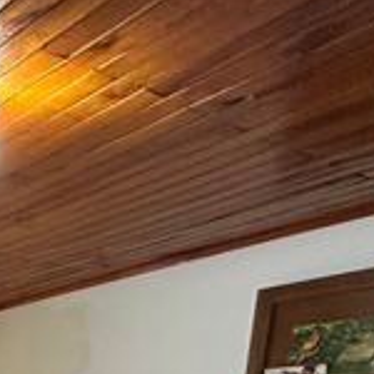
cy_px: 593
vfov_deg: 23.4
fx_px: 672
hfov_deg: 24.0
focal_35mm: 55
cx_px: -196
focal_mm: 2.22
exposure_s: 1/60
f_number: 2.2
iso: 320
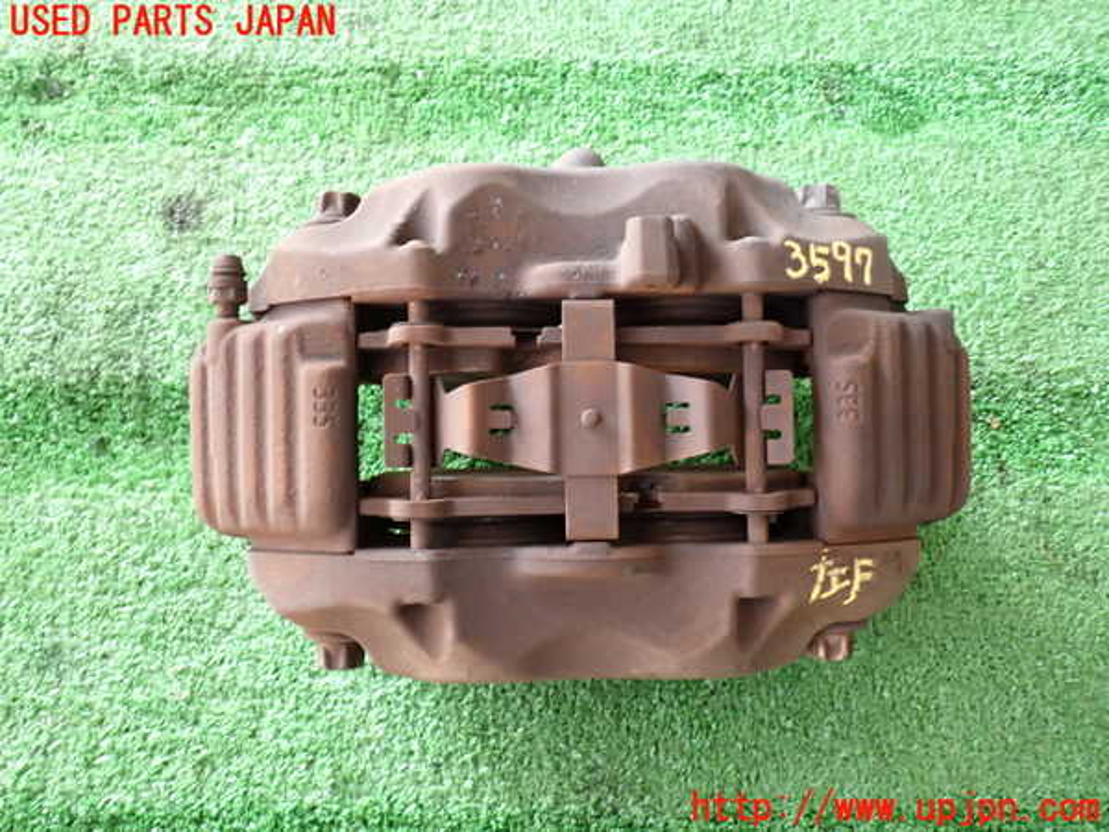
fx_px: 1025
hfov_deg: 56.8
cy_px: 416
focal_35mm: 32
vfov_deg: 44.2
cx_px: 554
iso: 320
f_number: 2.4
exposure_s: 1/30
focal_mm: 5.79
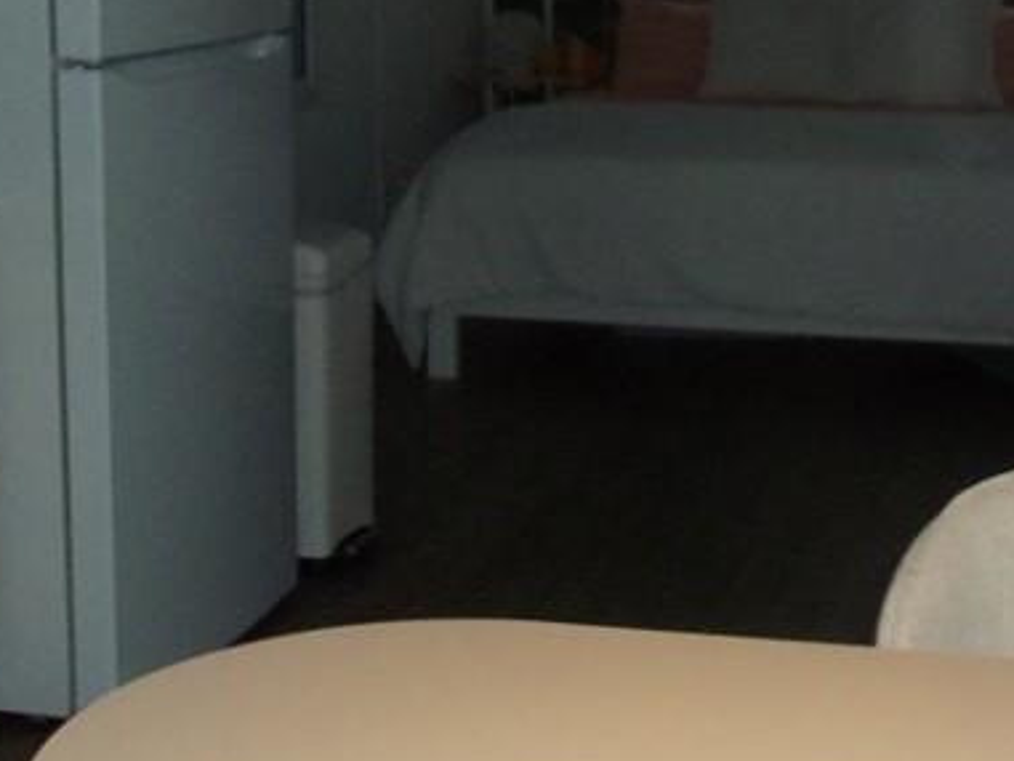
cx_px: 854
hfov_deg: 24.5
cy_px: 282
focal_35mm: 78
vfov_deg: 18.9
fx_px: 2286
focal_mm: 5.2
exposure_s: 1/30
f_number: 3.4
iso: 100
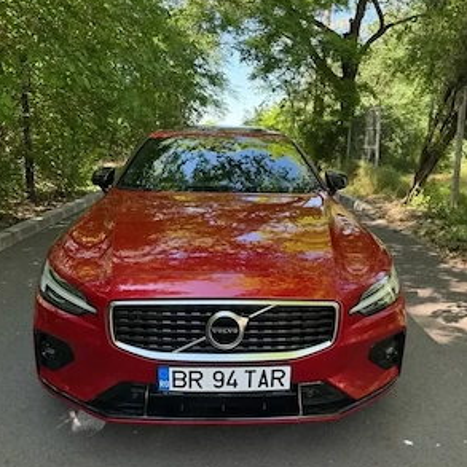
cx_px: 230
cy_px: 182
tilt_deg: -5.2
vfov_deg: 55.1
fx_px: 443
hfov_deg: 55.6
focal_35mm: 29
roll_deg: -0.9
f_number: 1.78
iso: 100
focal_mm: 6.76
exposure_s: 1/291
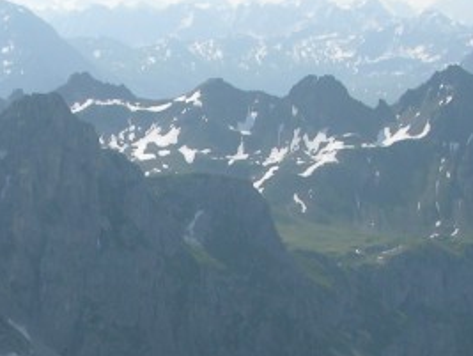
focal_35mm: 134
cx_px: 39
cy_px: 287
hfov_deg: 14.5
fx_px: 1833
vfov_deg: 11.1
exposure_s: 1/284
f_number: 6.3
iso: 50
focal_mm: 8.9
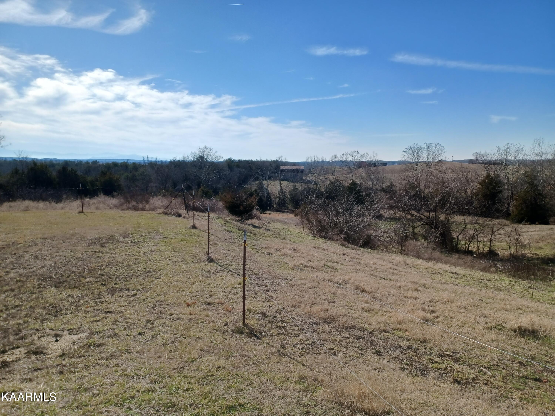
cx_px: 278
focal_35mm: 25
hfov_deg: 69.4
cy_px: 208
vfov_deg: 54.9
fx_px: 401
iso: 40
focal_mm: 4.6
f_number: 1.8
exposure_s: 1/1035
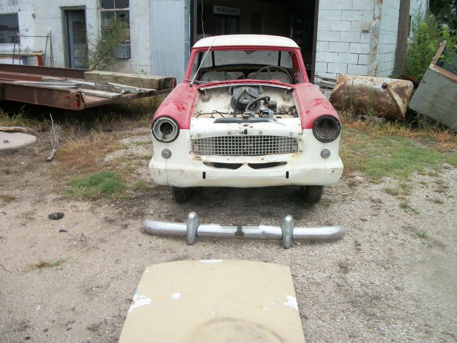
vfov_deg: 44.2
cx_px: 228
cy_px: 172
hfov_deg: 56.8
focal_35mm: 32
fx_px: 422
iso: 80
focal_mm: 5.7
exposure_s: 1/50
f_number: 8.8
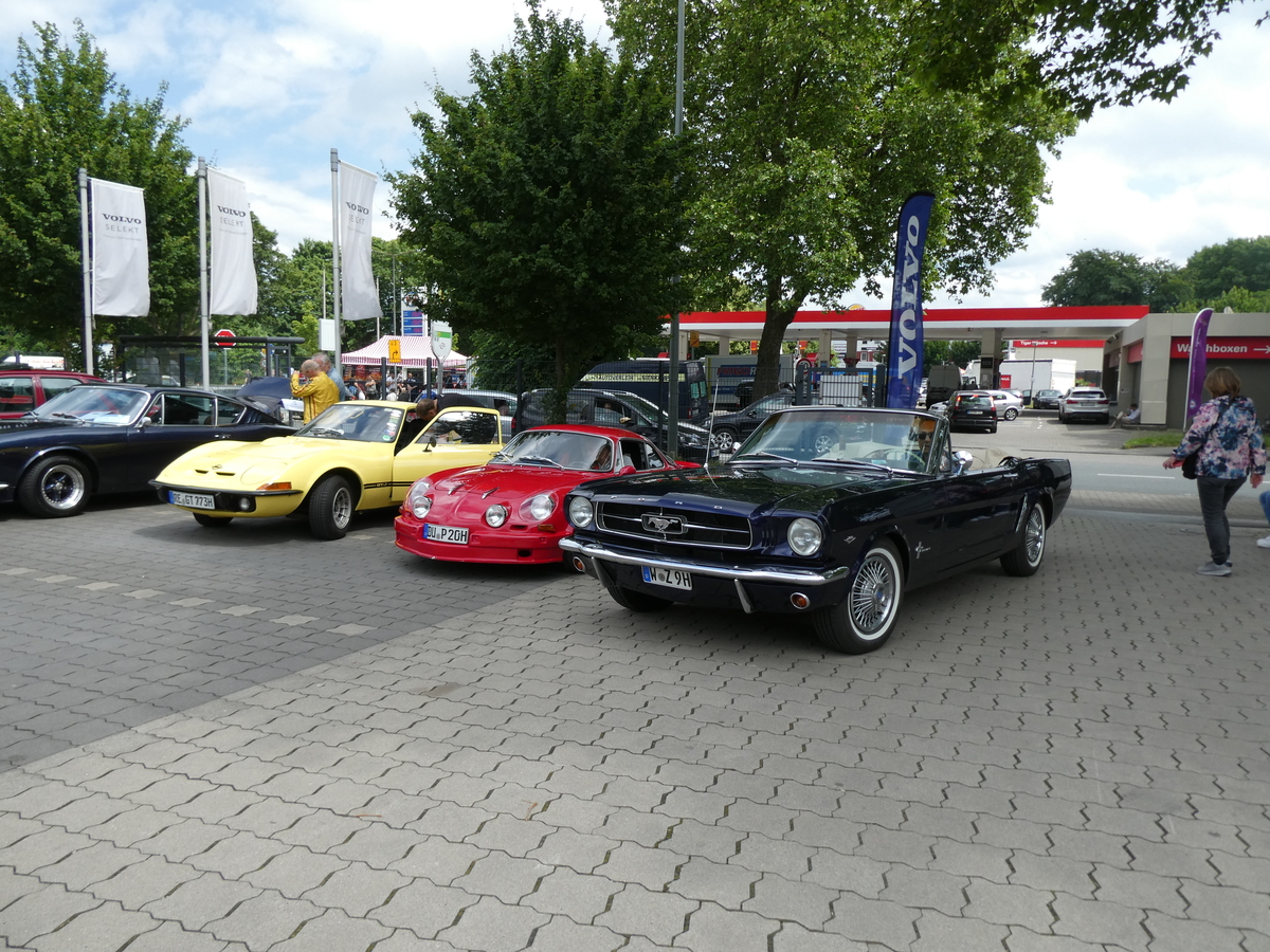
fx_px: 881
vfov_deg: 56.8
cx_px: 635
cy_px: 476
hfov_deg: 71.6
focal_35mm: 24
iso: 80
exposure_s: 1/640
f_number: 3.3
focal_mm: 4.3
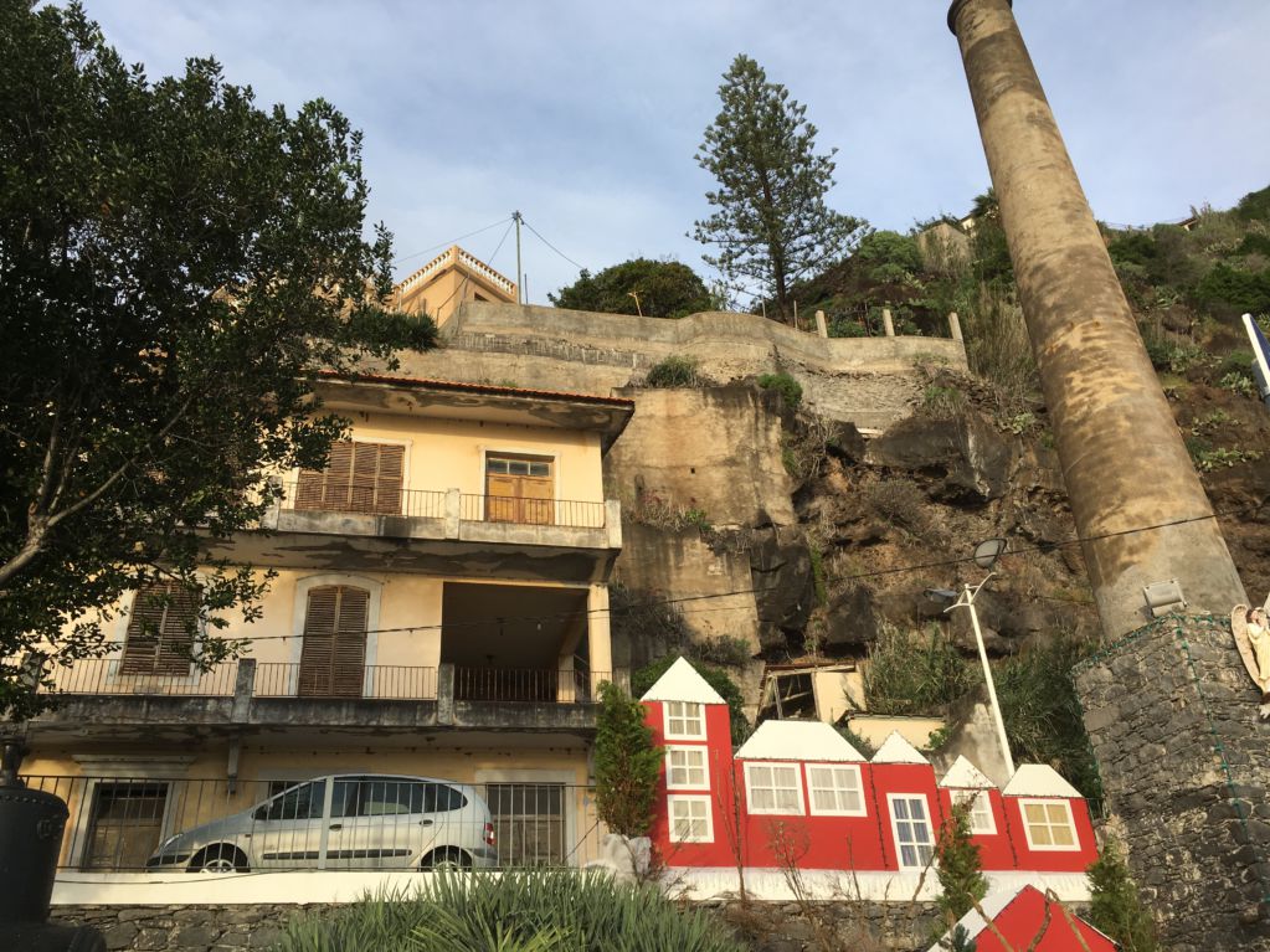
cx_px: 635
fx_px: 1064
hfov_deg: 61.7
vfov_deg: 48.2
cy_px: 476
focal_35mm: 29
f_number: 2.2
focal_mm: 4.15
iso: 25
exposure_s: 1/605
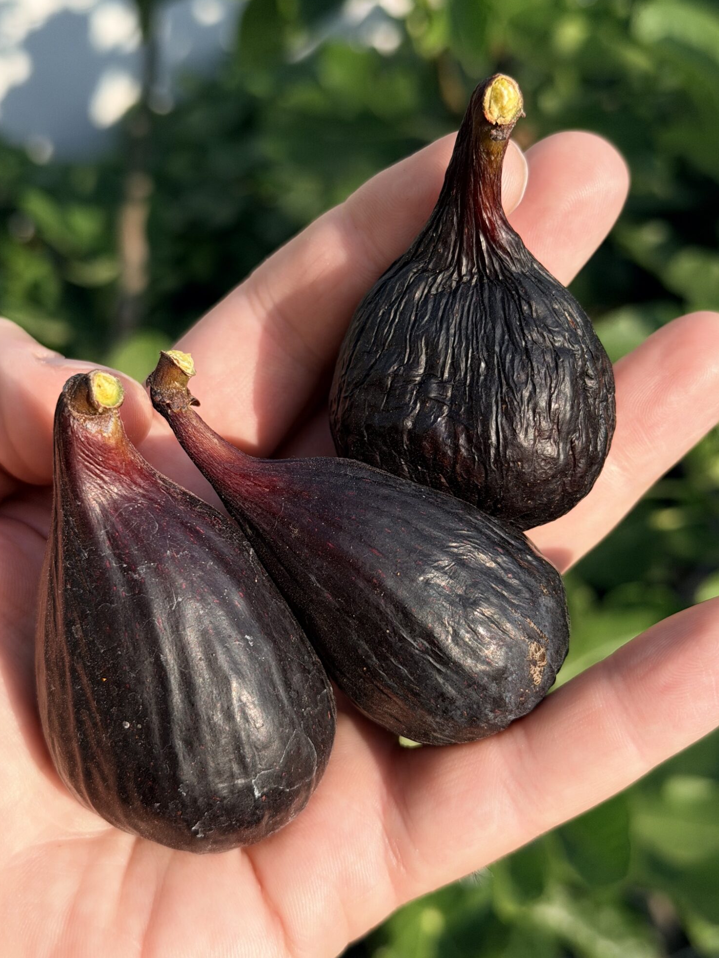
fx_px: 1357
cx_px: 354
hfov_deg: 29.7
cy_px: 477
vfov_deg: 38.9
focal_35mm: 49
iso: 64
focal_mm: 6.76
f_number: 1.78
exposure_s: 1/2976
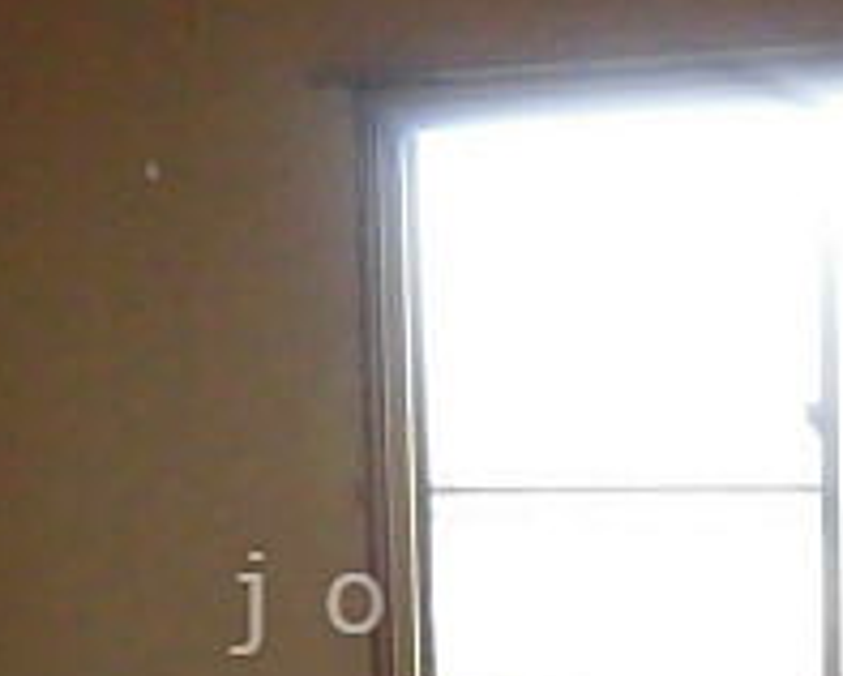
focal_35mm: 76
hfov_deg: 25.0
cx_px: 522
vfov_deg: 19.8
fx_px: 1898
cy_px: 603
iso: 800
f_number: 3.1
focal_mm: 4.3
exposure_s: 1/160
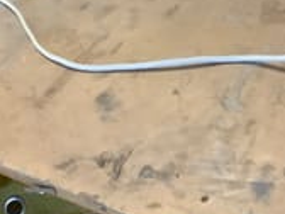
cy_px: 8
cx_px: 178
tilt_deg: -33.6
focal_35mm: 92
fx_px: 757
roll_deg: +21.1
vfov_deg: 15.8
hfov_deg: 21.3
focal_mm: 3.3
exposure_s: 1/33
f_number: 2.4
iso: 400
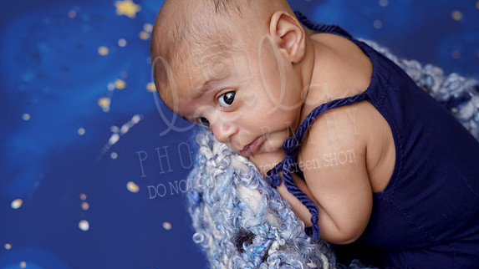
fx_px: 673
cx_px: 242
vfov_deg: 22.6
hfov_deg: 39.2
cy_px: 147
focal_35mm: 53
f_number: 4
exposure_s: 1/200
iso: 100
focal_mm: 50
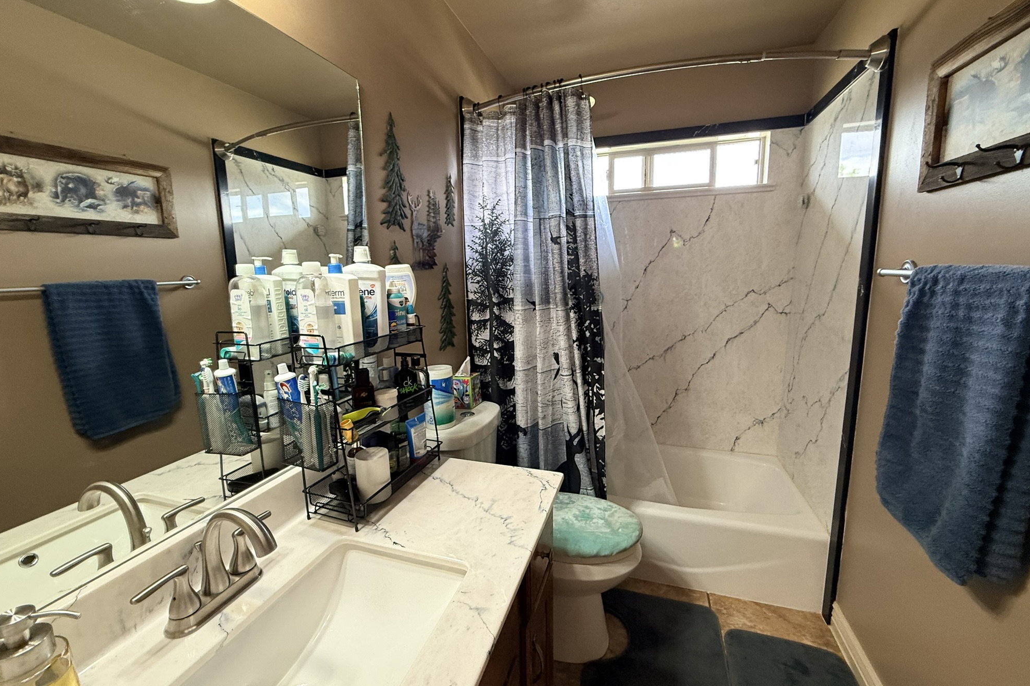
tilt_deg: -7.3
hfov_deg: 100.4
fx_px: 429
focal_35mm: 15
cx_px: 516
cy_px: 336
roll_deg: +0.5
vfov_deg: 77.3
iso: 160
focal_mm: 2.22
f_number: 2.2
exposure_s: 1/60
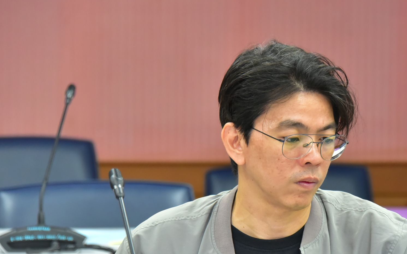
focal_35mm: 291
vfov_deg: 4.5
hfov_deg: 7.2
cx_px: 311
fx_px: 3228
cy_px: 212
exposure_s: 1/160
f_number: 6.3
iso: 3200
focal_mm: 170
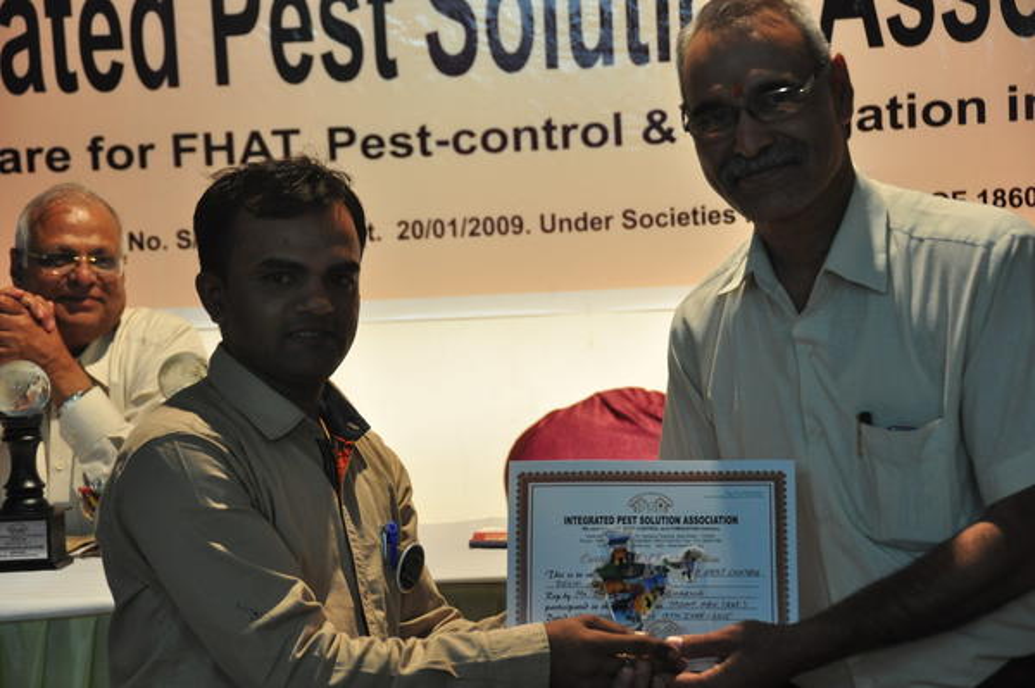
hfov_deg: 21.9
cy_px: 344
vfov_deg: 14.7
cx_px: 518
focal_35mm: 93
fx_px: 2671
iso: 800
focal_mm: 62
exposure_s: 1/50
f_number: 5
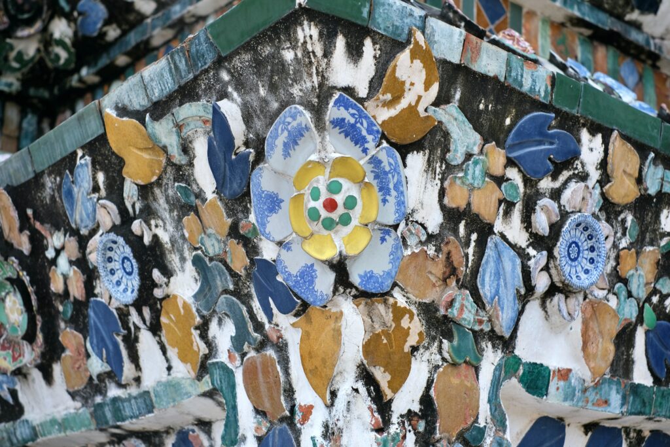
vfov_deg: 25.5
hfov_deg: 37.5
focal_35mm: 53
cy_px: 224
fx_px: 986
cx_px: 335
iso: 160
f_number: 3.6
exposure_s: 1/450
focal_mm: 35
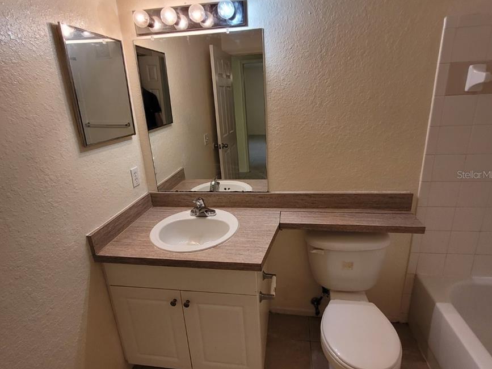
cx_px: 246
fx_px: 256
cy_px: 174
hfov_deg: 87.8
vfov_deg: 71.5
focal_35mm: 18
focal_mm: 1.74
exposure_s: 1/60
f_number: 2.2
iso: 125
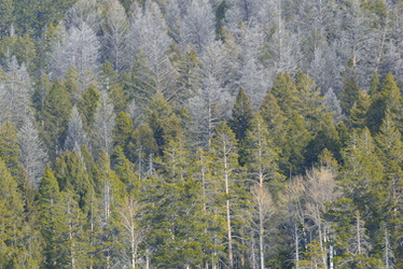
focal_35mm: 846
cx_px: 107
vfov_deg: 1.6
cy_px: 47
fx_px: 9478
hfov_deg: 2.4
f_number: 6.3
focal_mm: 400
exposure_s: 1/500
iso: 220
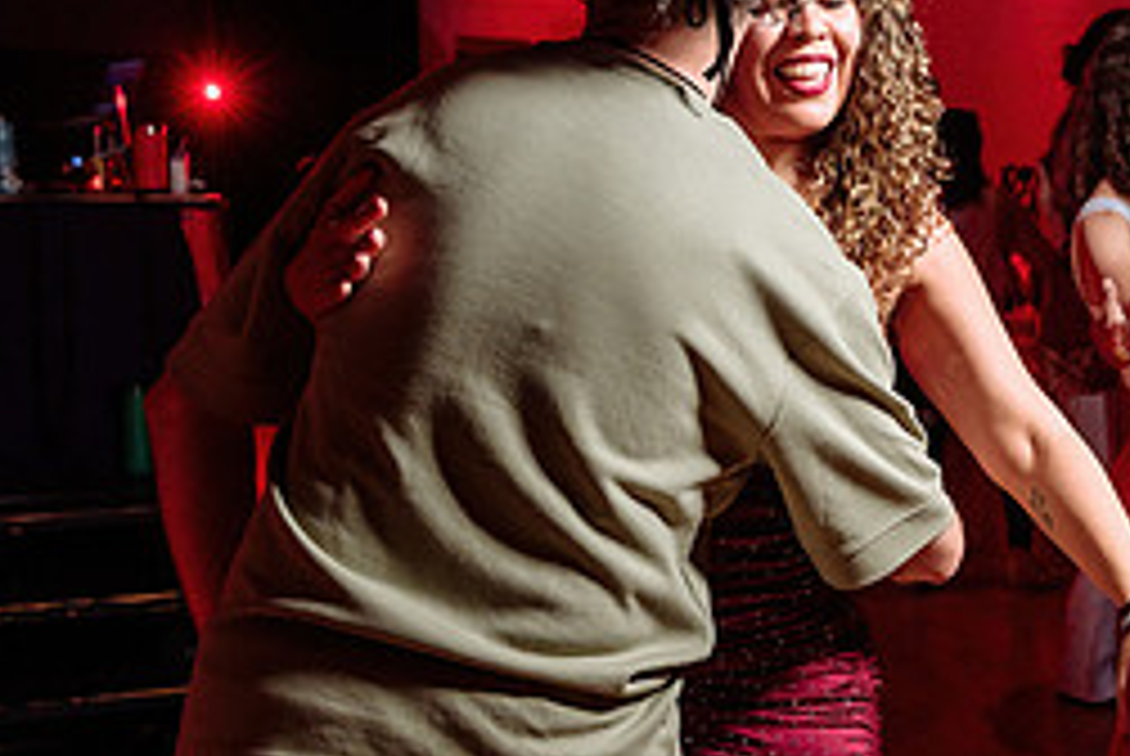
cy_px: 333
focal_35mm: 63
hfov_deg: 30.0
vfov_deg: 21.6
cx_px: 1082
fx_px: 1980
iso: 1000
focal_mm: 24
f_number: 3.5
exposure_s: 1/40
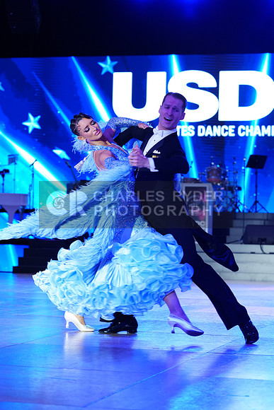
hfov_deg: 14.6
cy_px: 205
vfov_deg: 21.7
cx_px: 137
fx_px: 1072
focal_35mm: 94
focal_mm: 94
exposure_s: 1/250
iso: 1000
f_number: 4
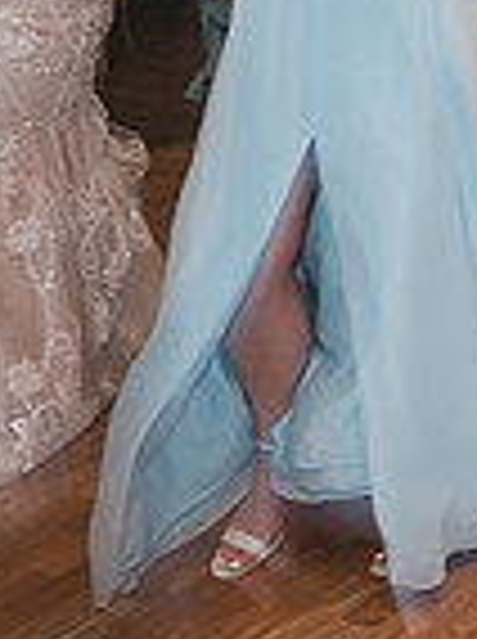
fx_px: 1235
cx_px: 1274
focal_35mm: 67
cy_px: -133
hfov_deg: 13.1
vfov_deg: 25.9
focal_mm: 17
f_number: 2.8
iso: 1000
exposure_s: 1/20
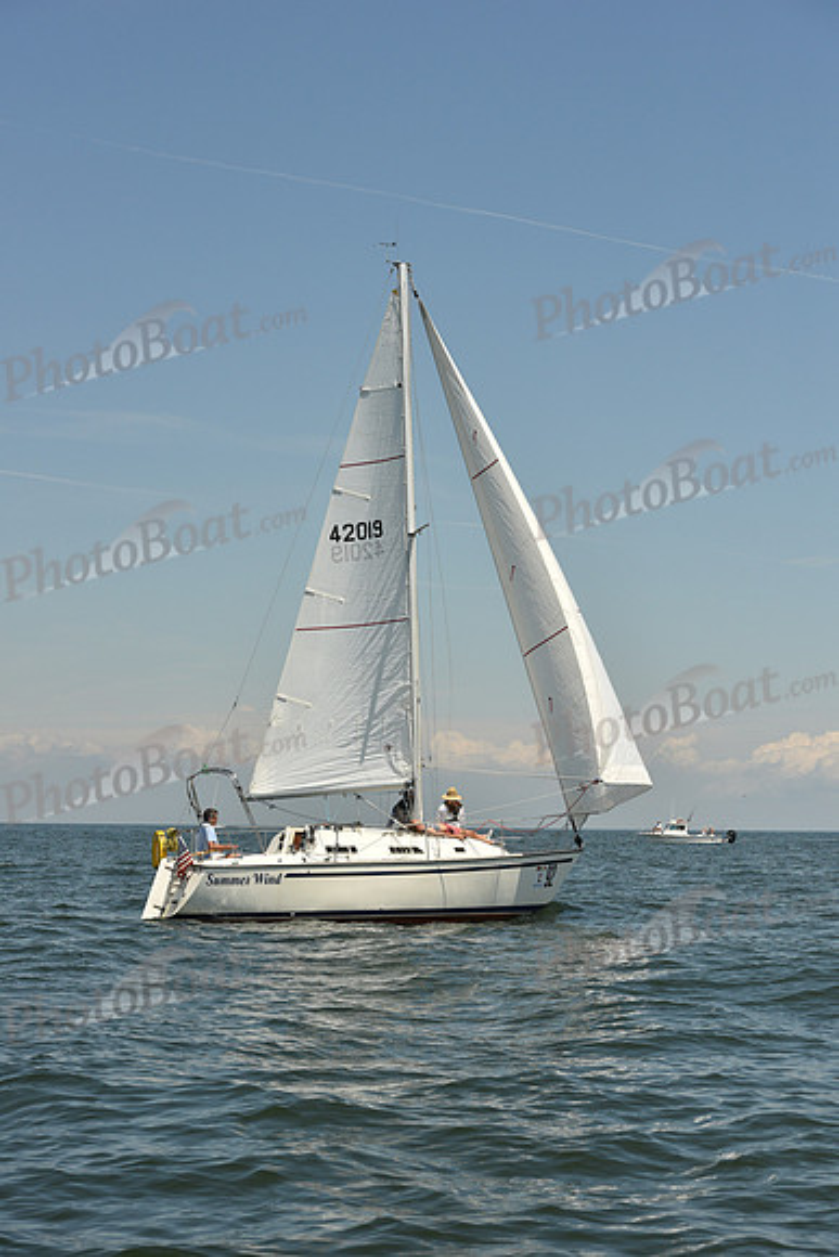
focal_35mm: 70
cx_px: 420
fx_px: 2445
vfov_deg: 28.8
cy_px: 628
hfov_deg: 19.5
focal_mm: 70
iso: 320
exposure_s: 1/1600
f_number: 9
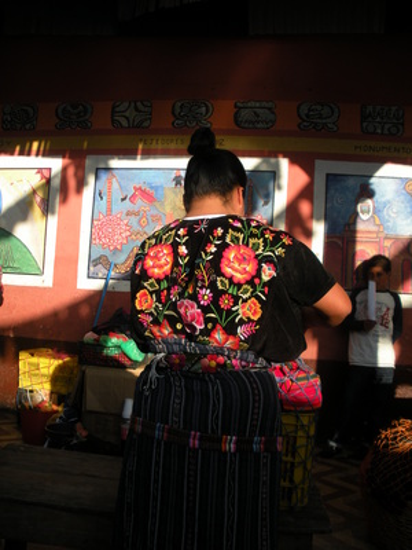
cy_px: 275
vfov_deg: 52.6
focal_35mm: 35
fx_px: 555
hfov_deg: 40.7
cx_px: 206
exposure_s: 1/489
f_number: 3.5
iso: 64
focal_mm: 6.3
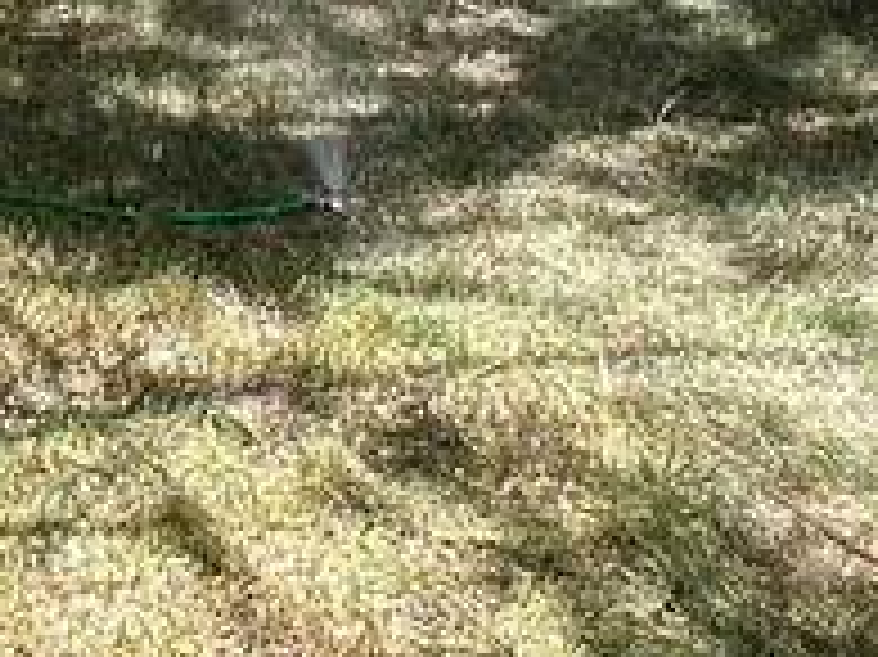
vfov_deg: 14.8
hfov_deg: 19.5
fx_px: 2332
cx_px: -293
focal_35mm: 92
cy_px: -364
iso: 40
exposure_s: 1/274
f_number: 2.2
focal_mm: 2.22
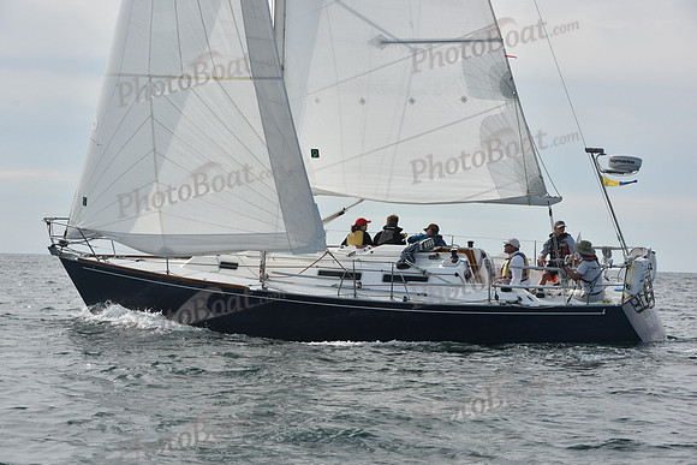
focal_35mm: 102
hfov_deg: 20.0
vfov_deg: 13.4
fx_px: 1975
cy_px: 232
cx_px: 348
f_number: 9
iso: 320
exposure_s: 1/1000
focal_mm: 102
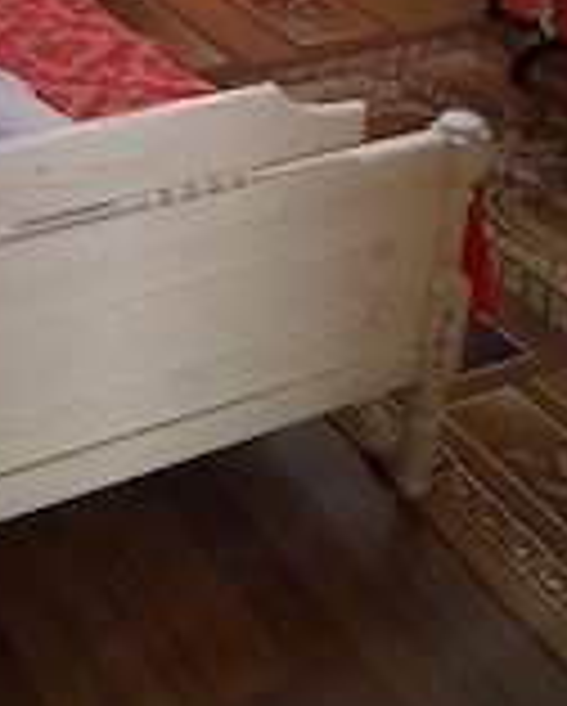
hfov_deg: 23.3
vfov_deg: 27.9
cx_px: -45
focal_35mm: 62
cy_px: -63
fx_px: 1298
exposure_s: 1/50
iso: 400
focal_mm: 4.6
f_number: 2
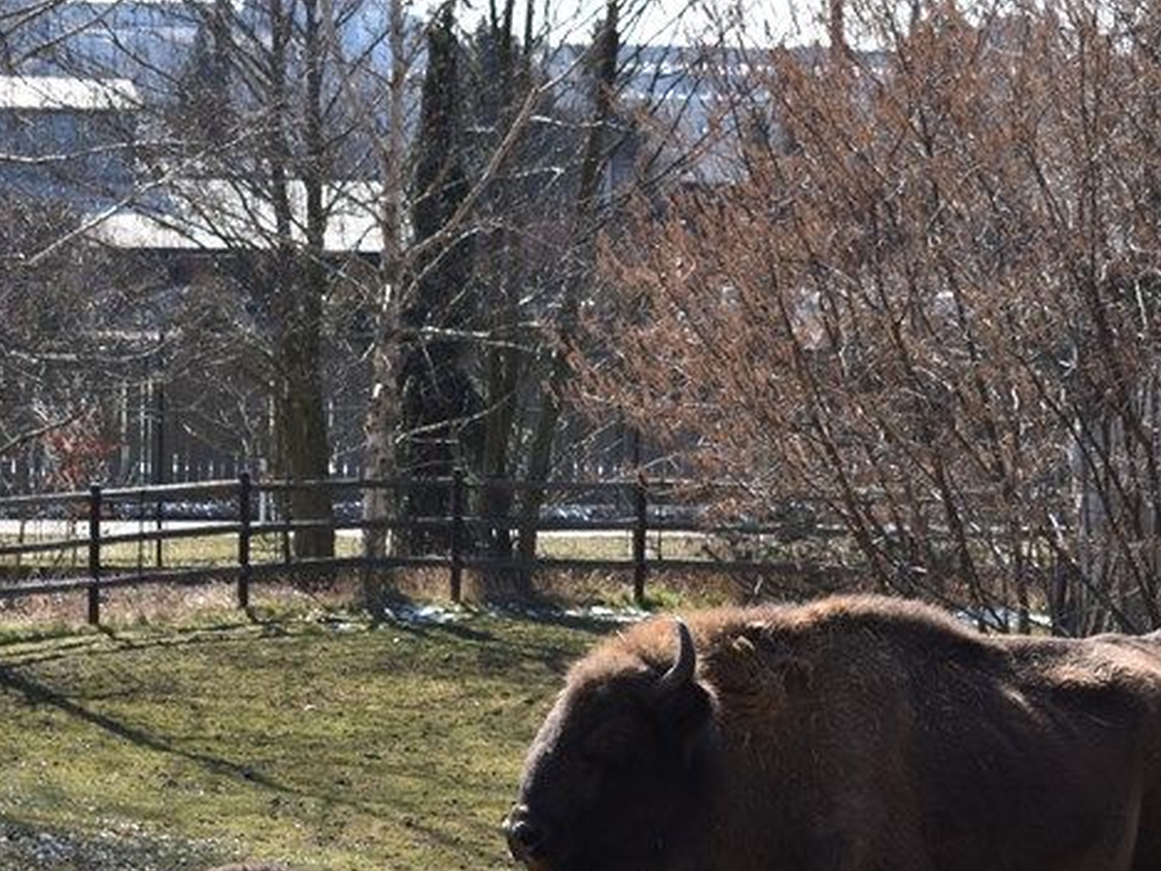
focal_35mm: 173
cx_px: 411
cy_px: 843
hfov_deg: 11.4
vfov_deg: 8.5
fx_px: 5805
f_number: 8
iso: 100
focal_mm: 55
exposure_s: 1/125
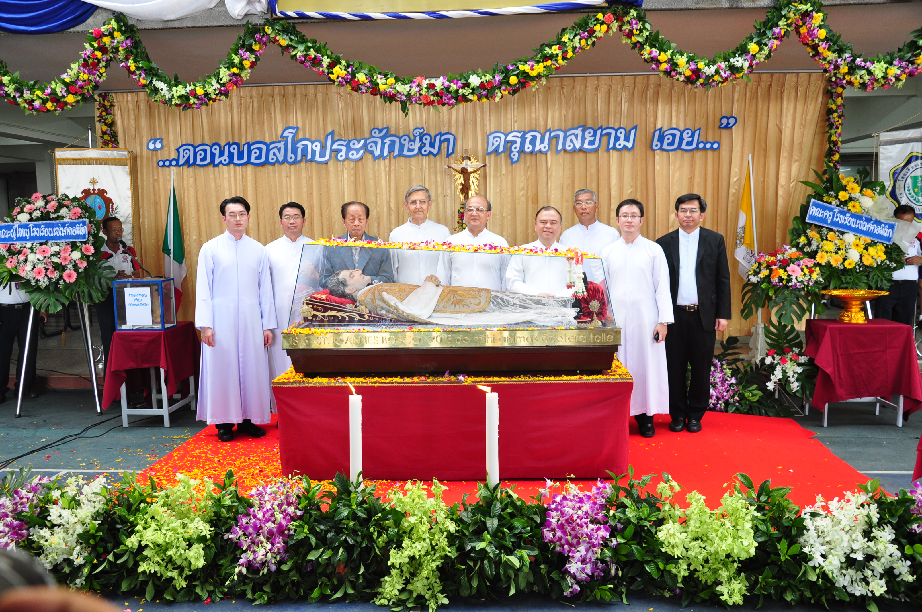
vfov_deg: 41.6
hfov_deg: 59.6
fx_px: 806
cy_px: 306
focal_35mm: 32
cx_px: 461
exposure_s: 1/60
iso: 400
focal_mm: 21
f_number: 5
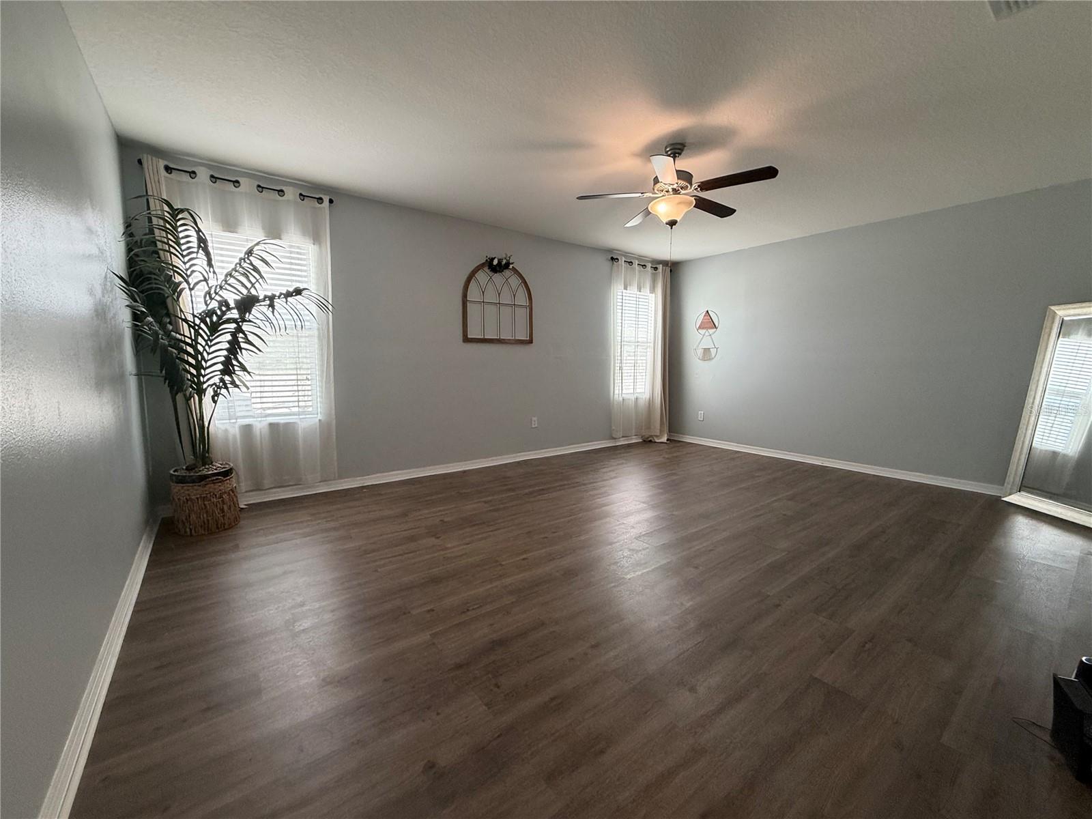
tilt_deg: -7.1
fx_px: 442
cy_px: 410
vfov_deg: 85.7
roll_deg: -0.4
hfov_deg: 102.1
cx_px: 546
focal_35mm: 14
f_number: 2.2
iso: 200
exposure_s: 1/60
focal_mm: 2.22
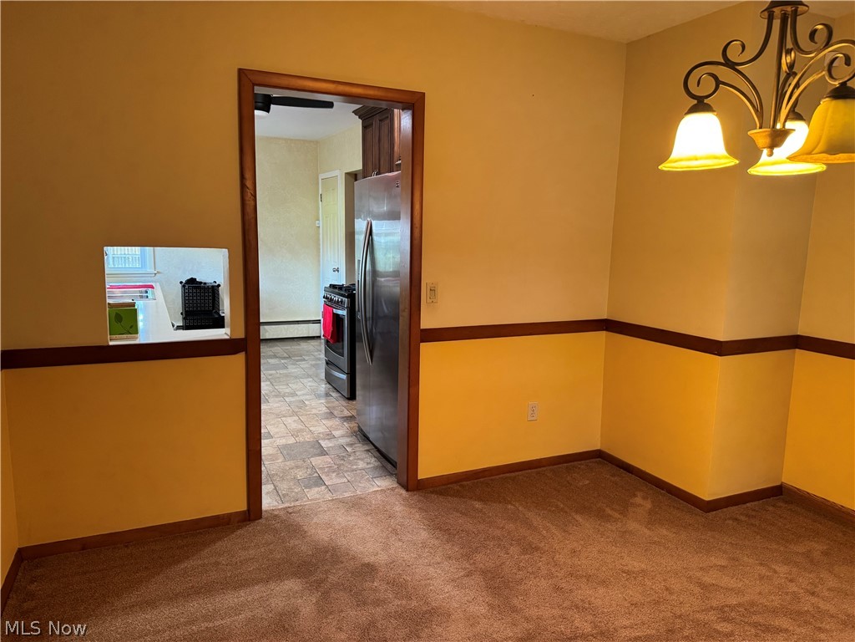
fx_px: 593
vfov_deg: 56.8
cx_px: 428
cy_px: 321
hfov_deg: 71.6
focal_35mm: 24
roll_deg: -1.0
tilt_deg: -8.8
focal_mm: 6.76
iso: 400
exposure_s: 1/60
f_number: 1.78
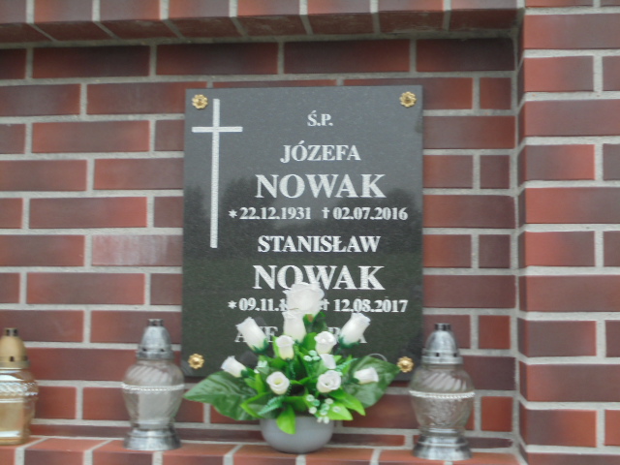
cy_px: 232
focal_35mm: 49
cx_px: 310
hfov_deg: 38.9
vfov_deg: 29.7
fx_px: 878
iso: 100
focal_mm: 8.9
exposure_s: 1/50
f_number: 4.8
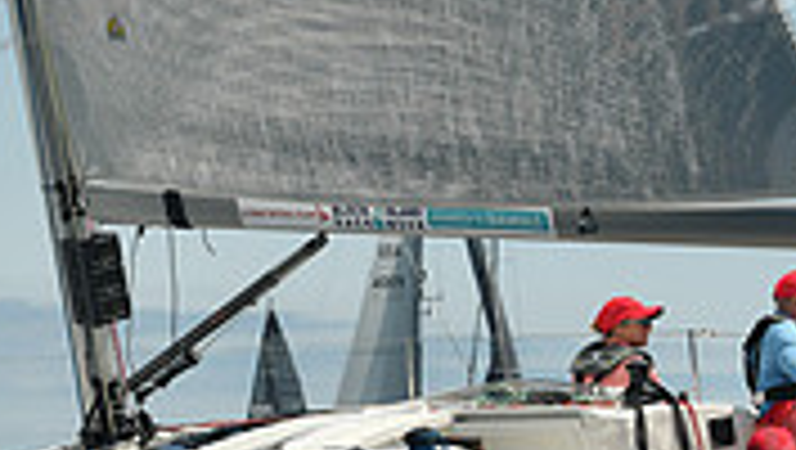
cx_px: 369
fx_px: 5071
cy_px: 236
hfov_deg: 9.0
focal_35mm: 240
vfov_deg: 5.1
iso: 320
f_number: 9
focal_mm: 70
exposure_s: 1/640
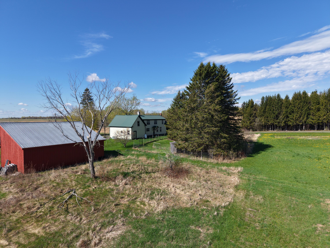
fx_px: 229
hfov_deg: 71.6
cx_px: 165
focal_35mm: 24
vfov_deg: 56.8
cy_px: 124
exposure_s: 1/3000
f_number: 1.8
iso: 110
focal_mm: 8.67
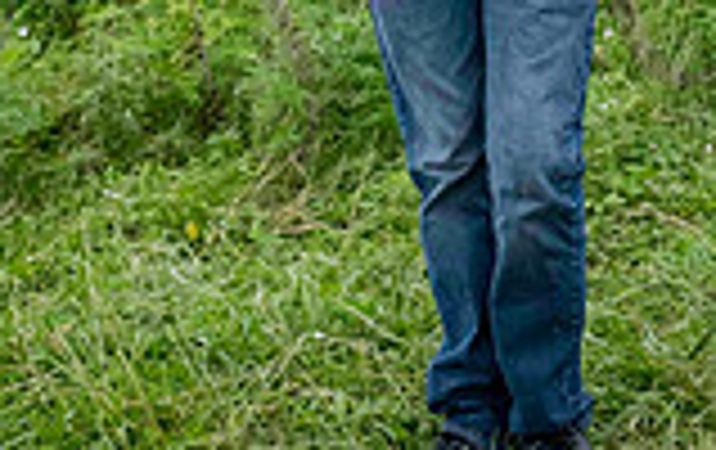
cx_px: 504
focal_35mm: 144
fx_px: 2815
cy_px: -428
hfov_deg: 14.5
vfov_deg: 8.7
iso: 640
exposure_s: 1/320
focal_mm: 50
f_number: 5.6
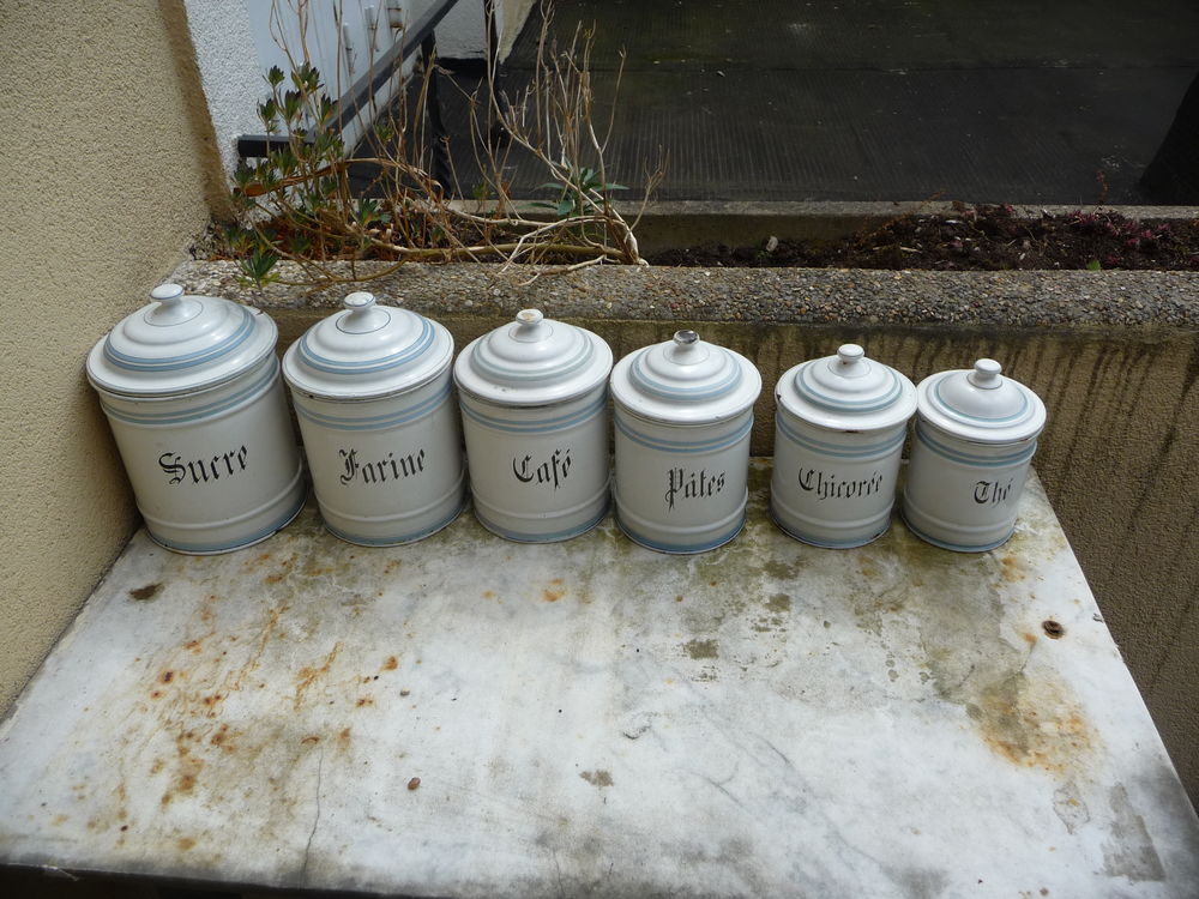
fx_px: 970
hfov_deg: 63.4
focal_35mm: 28
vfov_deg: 49.7
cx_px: 600
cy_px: 450
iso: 100
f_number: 3.3
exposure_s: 1/640
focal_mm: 4.7
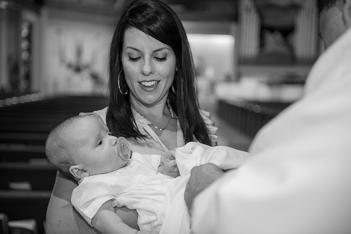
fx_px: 546
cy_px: 117
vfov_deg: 24.2
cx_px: 176
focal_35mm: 56
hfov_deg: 35.7
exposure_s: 1/100
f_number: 2.8
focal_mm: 56
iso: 560
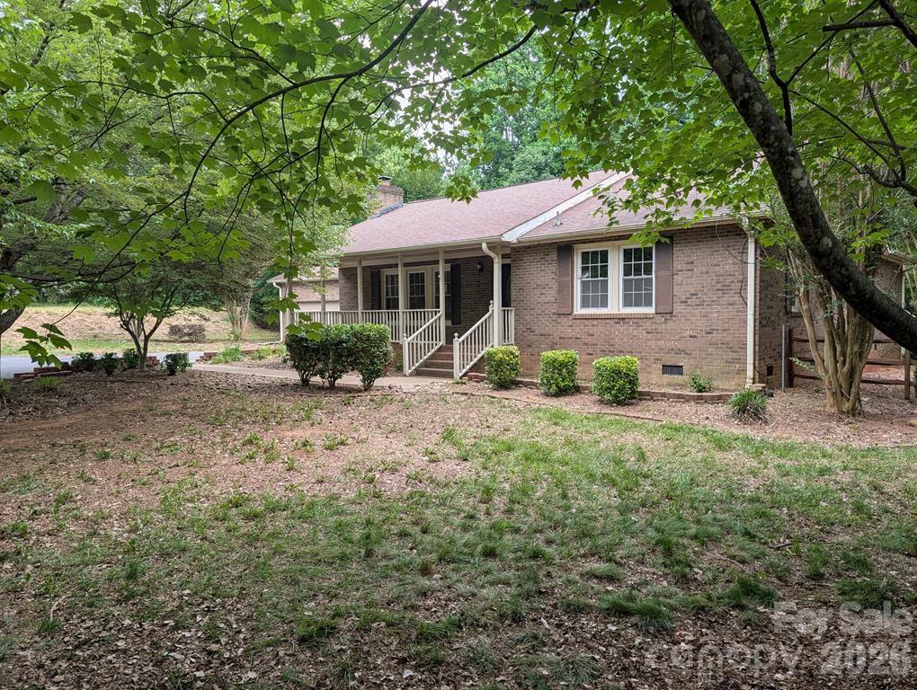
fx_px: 637
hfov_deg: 71.5
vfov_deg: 56.9
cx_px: 458
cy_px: 345
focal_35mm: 24
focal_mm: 6.9
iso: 19
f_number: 1.68
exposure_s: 1/704
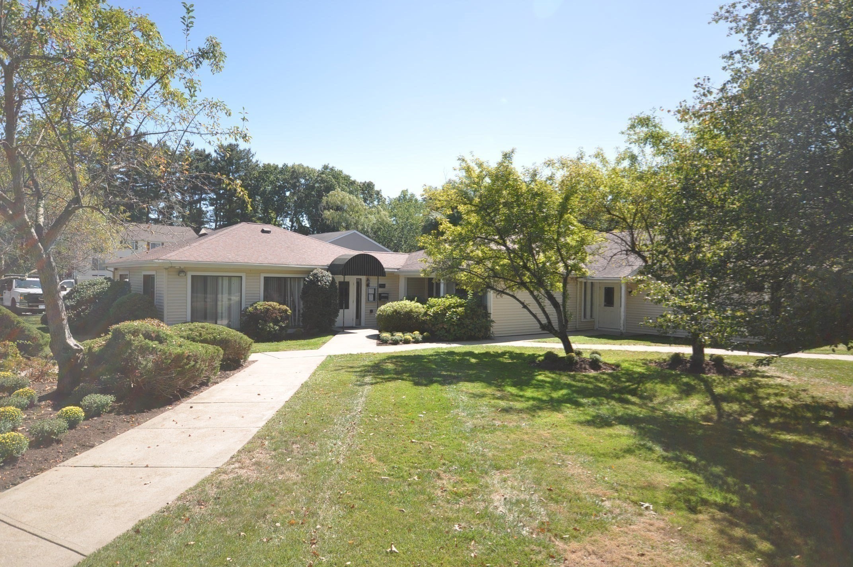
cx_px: 426
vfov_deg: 53.0
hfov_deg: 73.8
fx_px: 568
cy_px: 284
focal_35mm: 24
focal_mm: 16
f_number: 5.6
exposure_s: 1/200
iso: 200
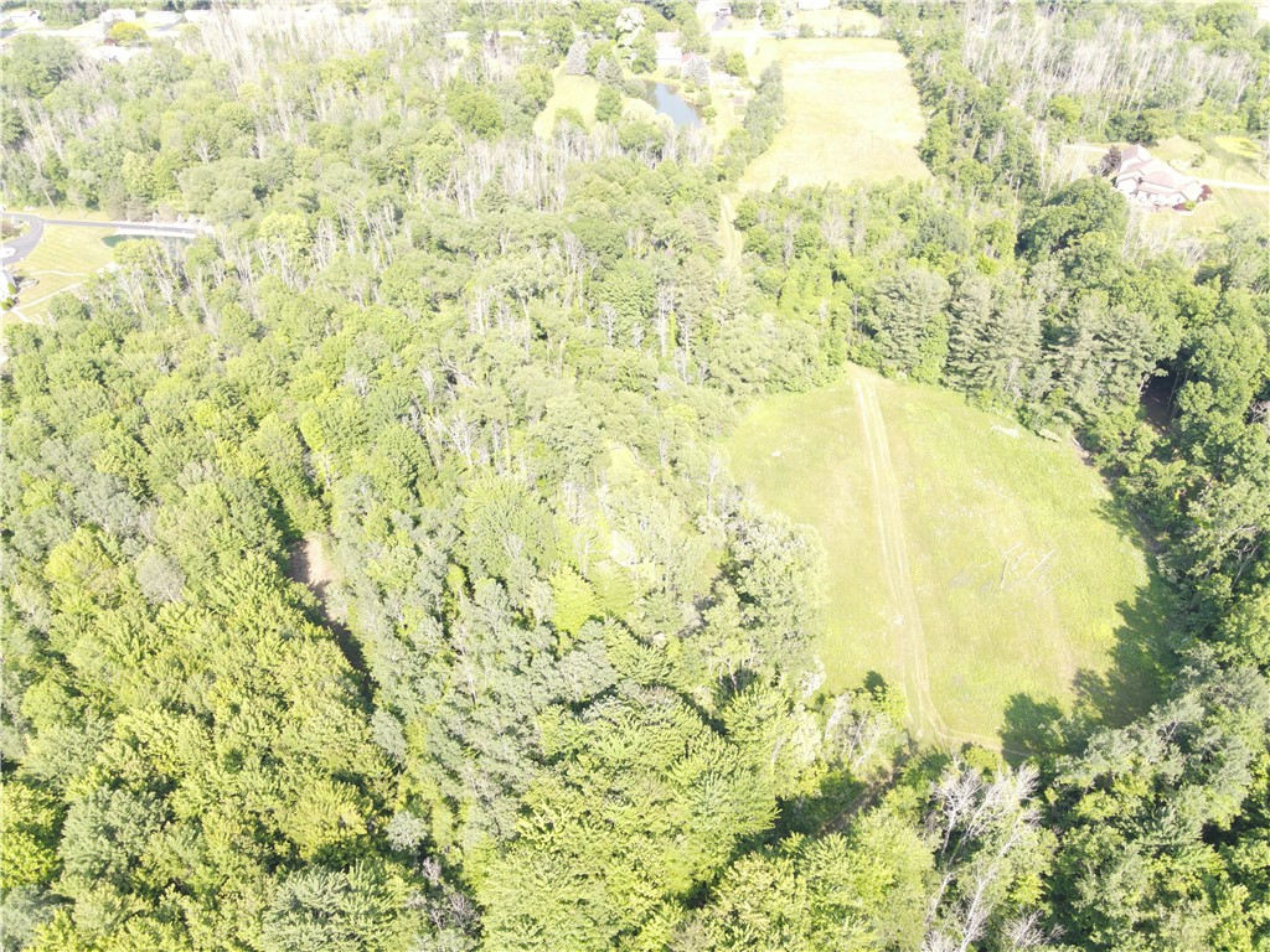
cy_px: 476
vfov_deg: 56.8
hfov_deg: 71.6
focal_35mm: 24
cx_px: 635
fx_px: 881
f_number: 2.8
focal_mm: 4.5
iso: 100
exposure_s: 1/100
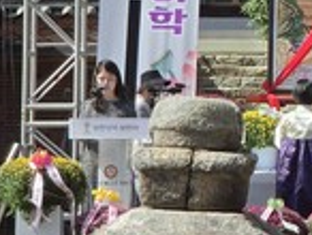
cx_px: 583
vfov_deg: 5.2
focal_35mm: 283
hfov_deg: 6.8
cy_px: -70
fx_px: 2555
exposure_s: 1/720
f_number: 2.4
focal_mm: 7
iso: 25
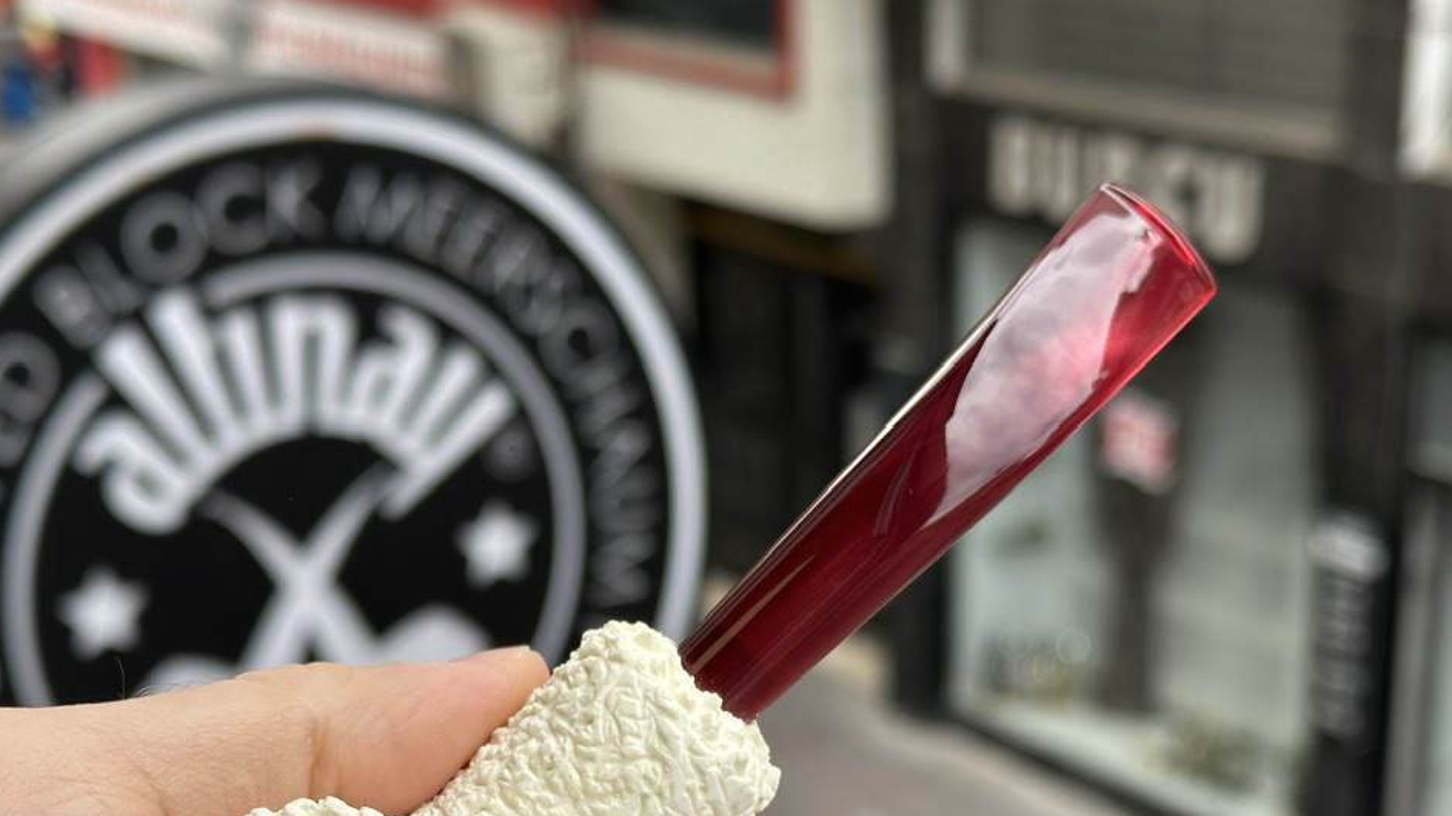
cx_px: 654
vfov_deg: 16.8
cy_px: 734
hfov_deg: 29.7
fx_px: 2733
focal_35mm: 71
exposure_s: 1/1085
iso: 64
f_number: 1.78
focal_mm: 6.86
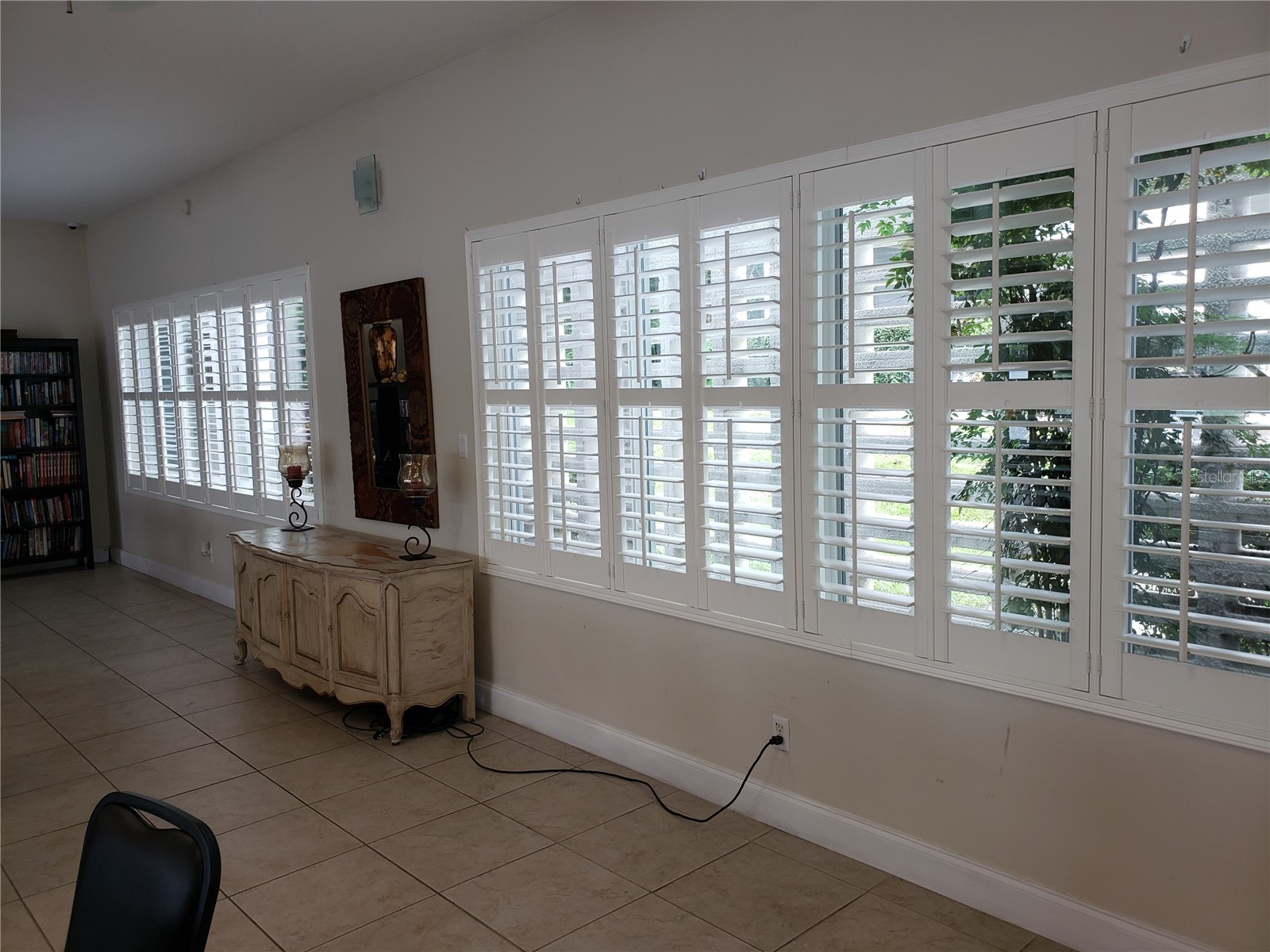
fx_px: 954
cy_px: 476
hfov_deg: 67.3
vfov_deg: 53.1
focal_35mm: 26
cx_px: 635
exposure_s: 1/60
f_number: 2.4
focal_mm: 4.3
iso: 64
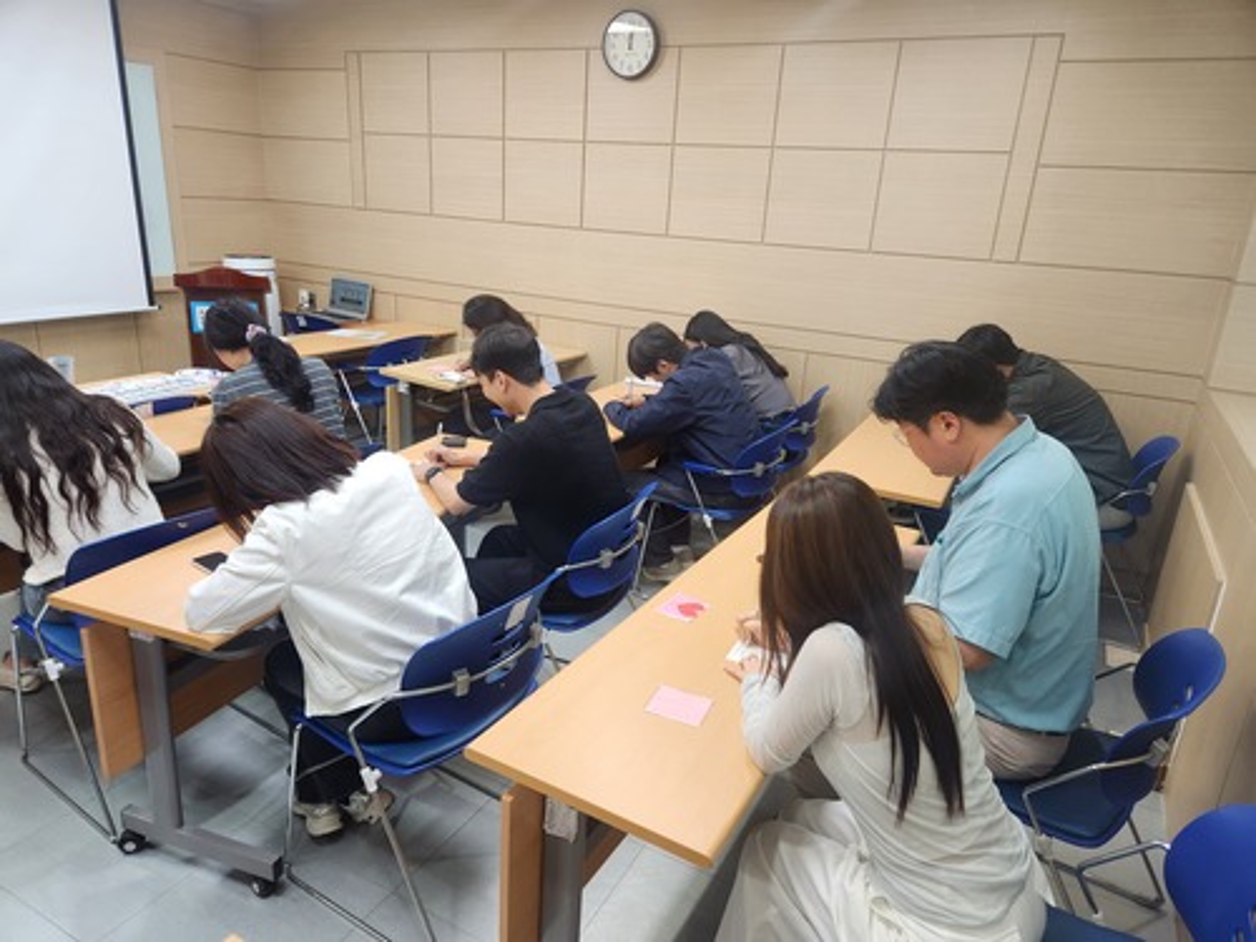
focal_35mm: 23
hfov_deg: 73.9
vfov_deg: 58.9
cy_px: 471
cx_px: 628
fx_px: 835
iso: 125
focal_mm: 5.4
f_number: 1.8
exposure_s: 1/120
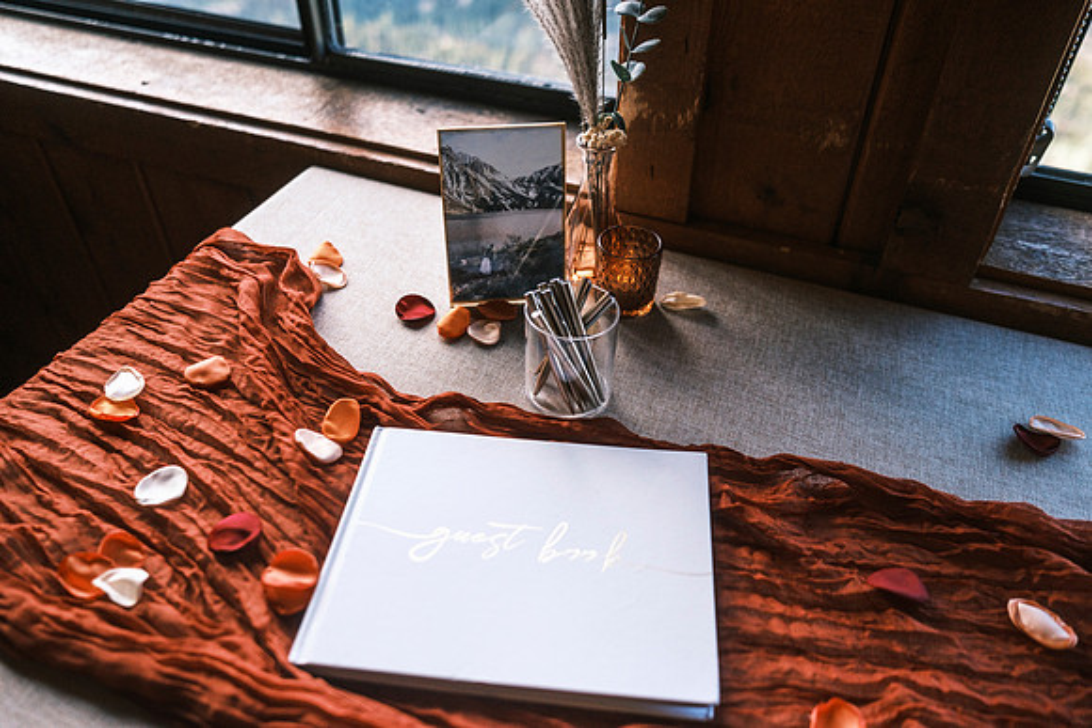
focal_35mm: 27
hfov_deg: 67.4
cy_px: 364
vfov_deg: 48.0
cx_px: 546
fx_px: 819
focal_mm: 18
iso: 640
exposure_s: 1/4700
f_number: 1.8
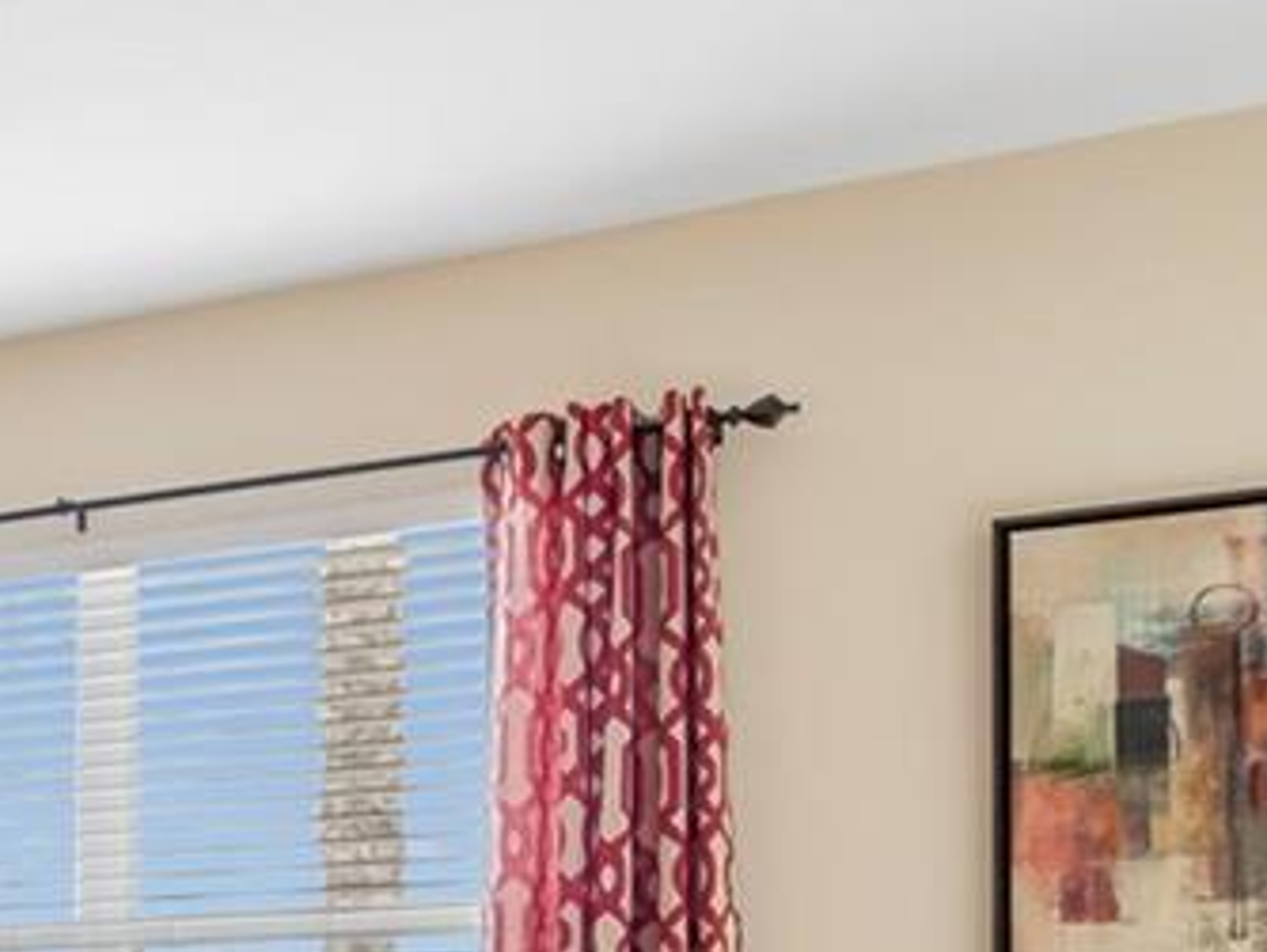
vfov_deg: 19.9
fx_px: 2527
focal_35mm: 69
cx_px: -827
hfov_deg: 21.5
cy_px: 1183
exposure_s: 1/13
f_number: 7.1
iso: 100
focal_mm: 10
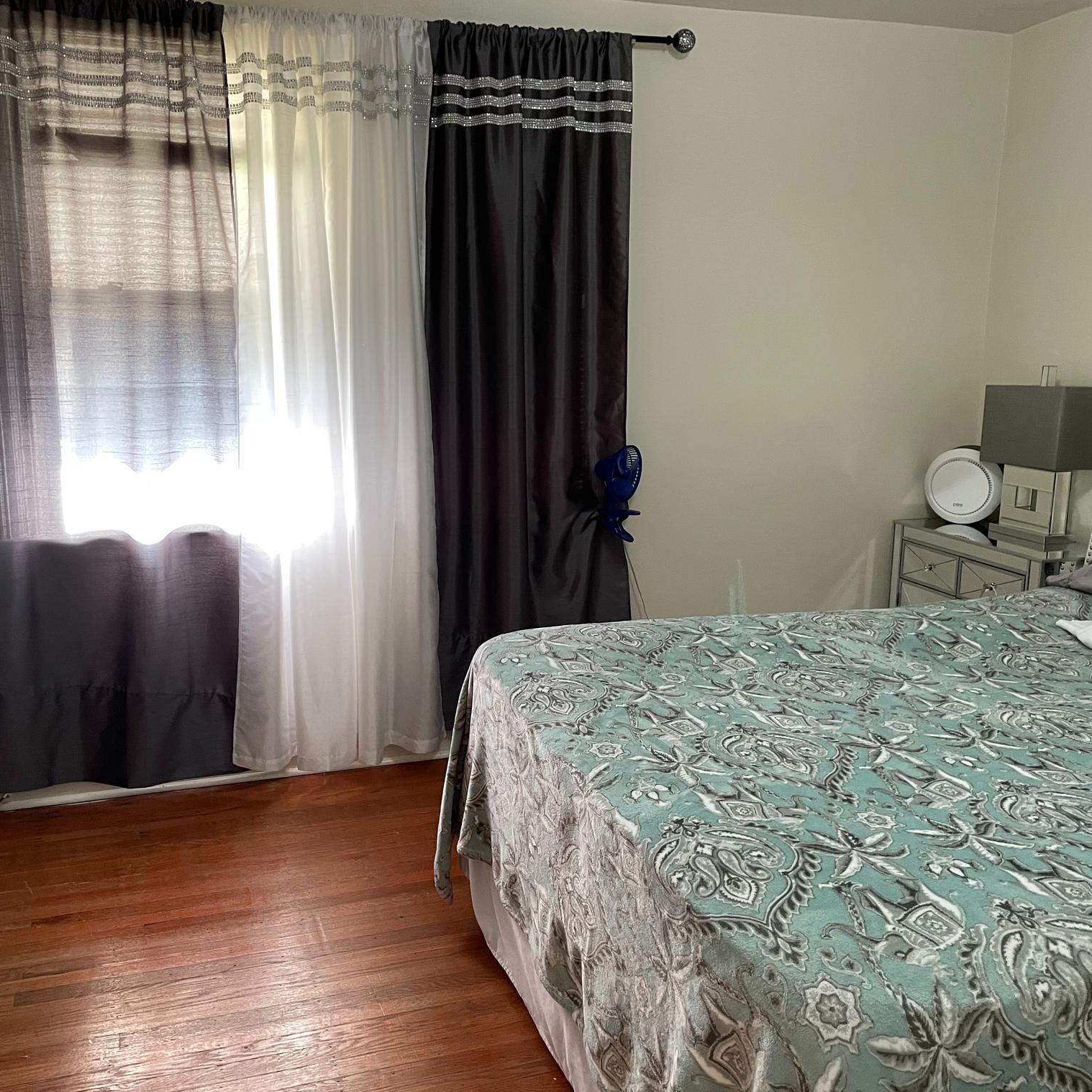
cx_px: 498
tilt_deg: -11.4
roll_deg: -0.6
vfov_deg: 52.5
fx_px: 1106
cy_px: 551
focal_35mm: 31
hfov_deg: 52.5
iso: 250
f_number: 1.6
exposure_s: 1/60
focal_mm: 4.2
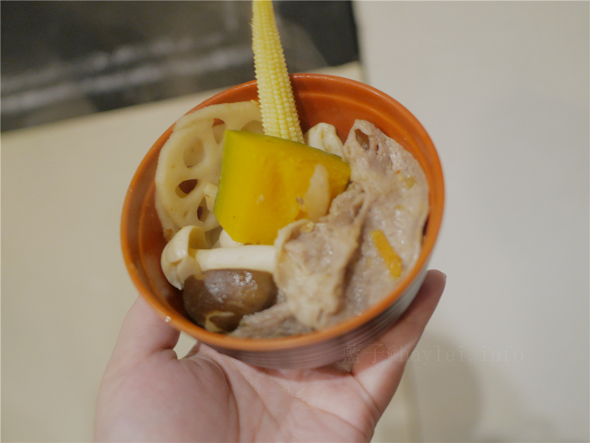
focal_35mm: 30
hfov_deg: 60.0
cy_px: 222
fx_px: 511
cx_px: 295
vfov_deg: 46.8
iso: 800
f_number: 1.7
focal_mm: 15
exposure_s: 1/60
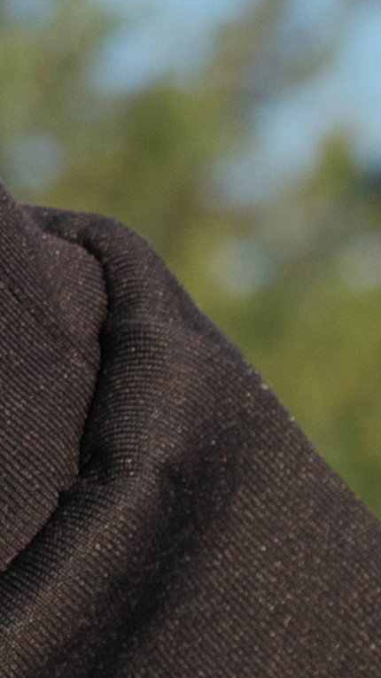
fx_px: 8859
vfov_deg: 4.4
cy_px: -417
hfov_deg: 2.4
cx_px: -1425
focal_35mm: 493
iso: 100
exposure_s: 1/160
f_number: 9
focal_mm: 40
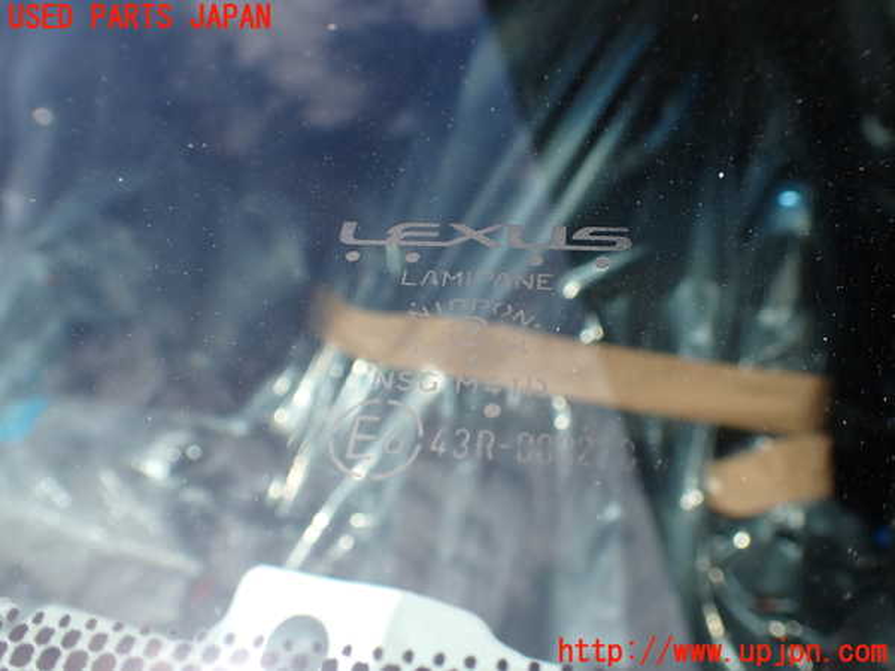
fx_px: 776
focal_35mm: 30
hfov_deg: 60.0
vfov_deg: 46.8
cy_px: 336
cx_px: 448
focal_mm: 5.4
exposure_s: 1/200
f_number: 9
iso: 100
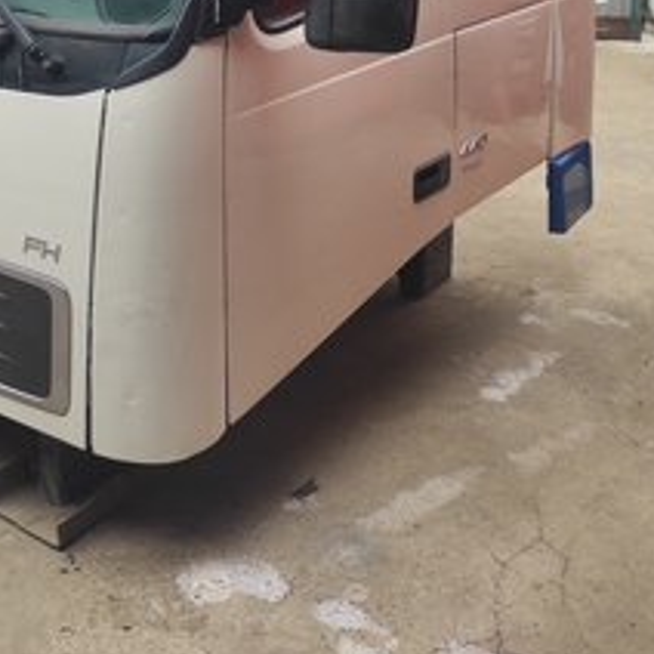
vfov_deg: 30.4
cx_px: 156
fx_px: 1069
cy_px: -68
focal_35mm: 50
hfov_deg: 33.3
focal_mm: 5.43
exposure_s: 1/101
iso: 100
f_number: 1.89
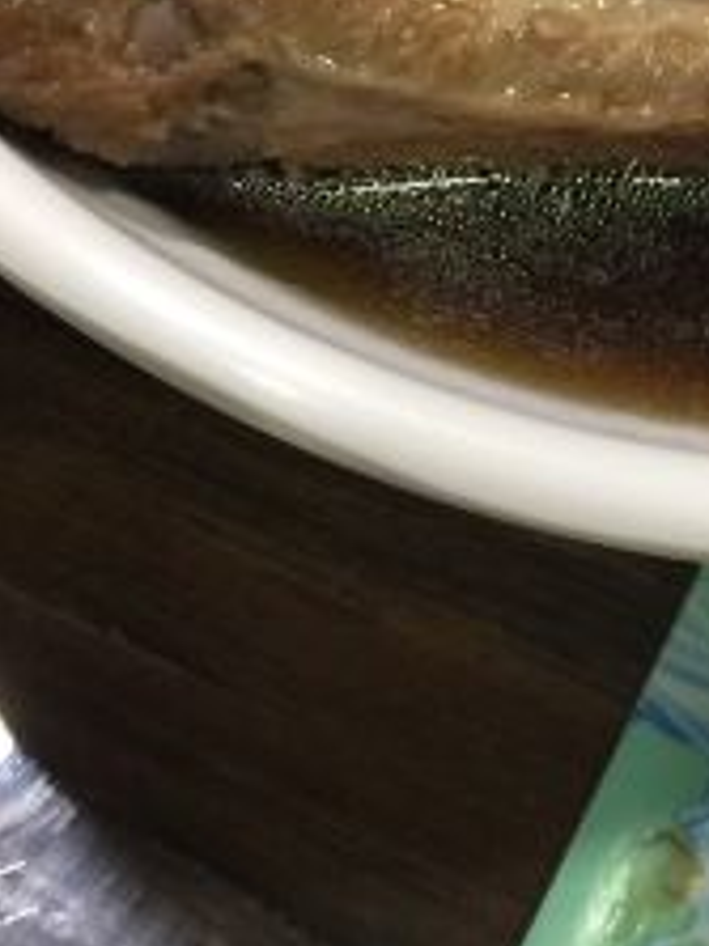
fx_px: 2488
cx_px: 698
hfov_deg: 15.9
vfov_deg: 19.9
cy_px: -271
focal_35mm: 91
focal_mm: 4.15
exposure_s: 1/15
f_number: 2.2
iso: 100
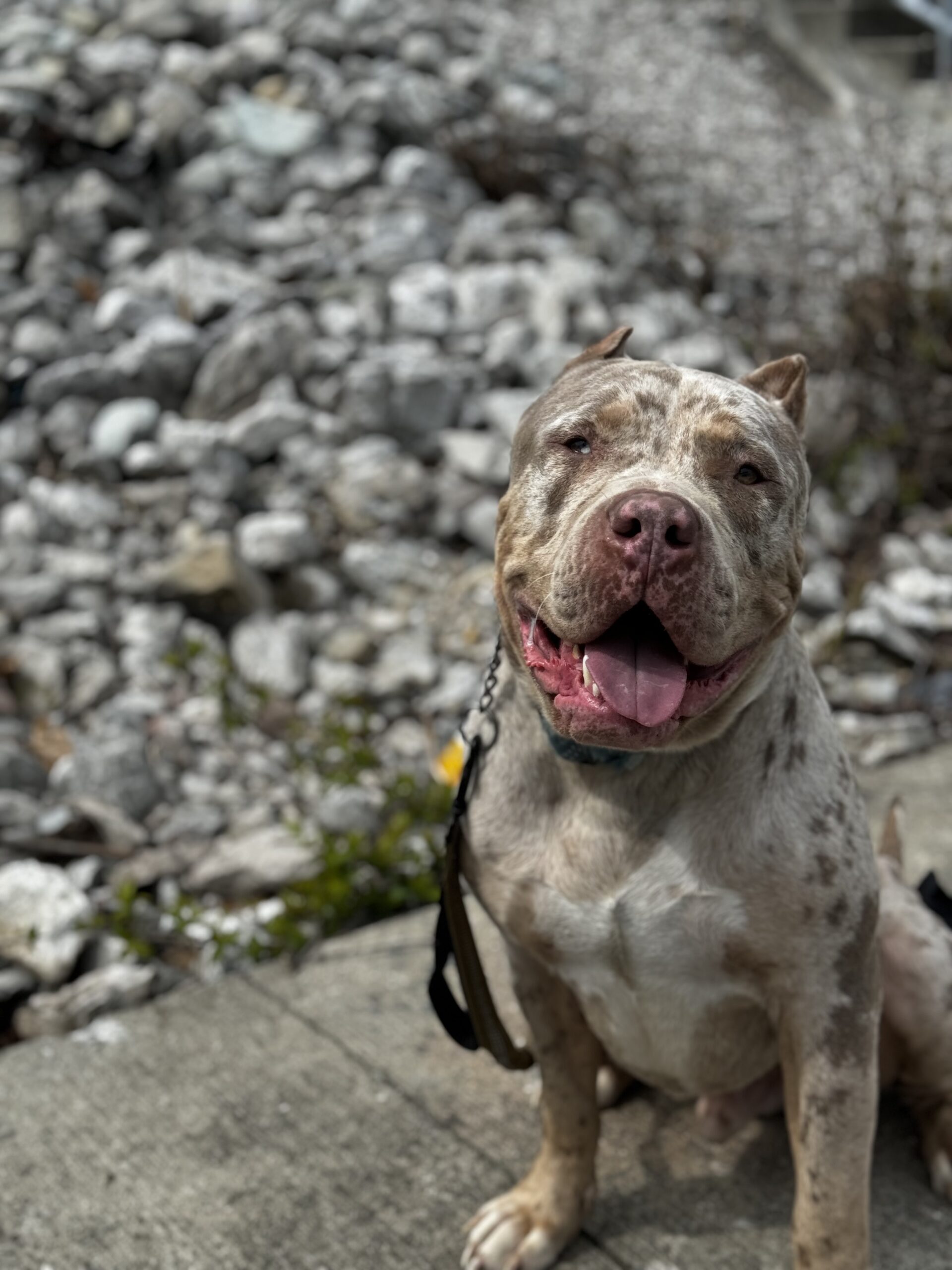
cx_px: 476
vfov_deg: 39.7
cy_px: 635
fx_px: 1760
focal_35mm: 48
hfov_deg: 30.3
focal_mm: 6.86
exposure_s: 1/3610
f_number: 1.78
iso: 64
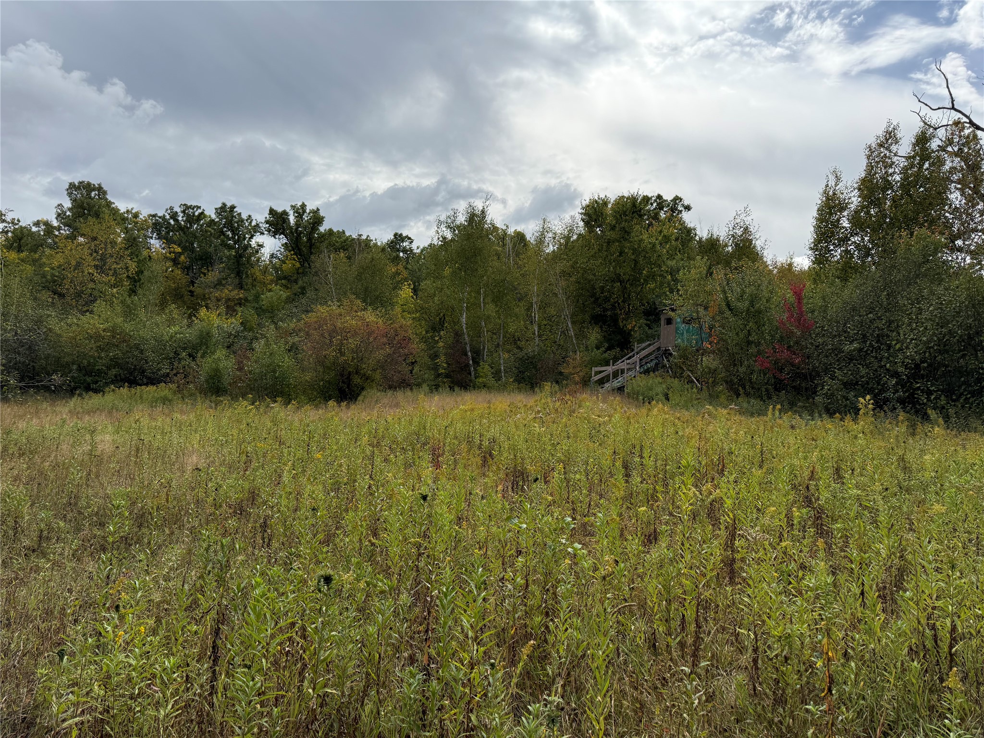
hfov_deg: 71.6
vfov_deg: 56.8
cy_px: 369
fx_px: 682
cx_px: 492
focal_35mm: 24
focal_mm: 6.76
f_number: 1.78
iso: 125
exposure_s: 1/7353
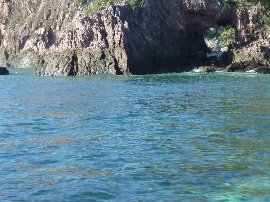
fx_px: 788
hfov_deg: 19.4
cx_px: 182
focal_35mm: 101
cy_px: 33
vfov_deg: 14.5
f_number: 3.9
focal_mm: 9.1
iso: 160
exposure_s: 1/320
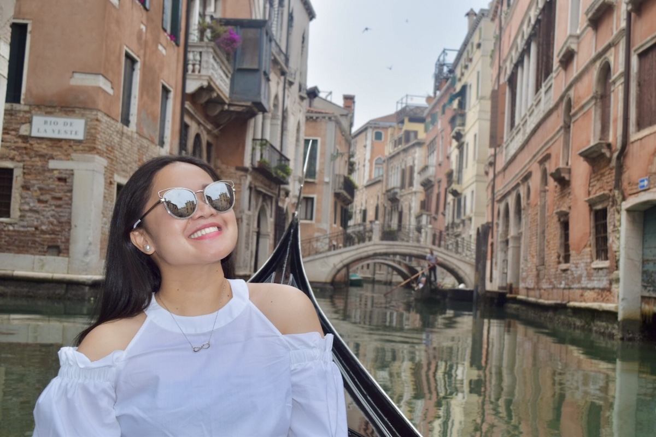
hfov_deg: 45.0
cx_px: 328
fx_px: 793
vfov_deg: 30.8
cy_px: 218
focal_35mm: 44
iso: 100
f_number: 6.3
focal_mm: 29
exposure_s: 1/160
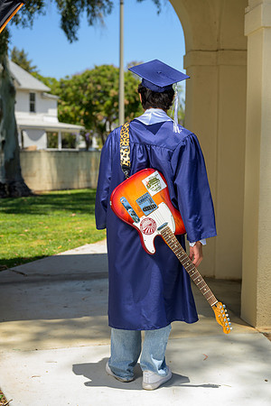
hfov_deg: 22.6
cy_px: 203
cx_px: 136
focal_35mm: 60
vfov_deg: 33.4
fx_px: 677
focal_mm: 60
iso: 800
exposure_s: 1/3200
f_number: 4
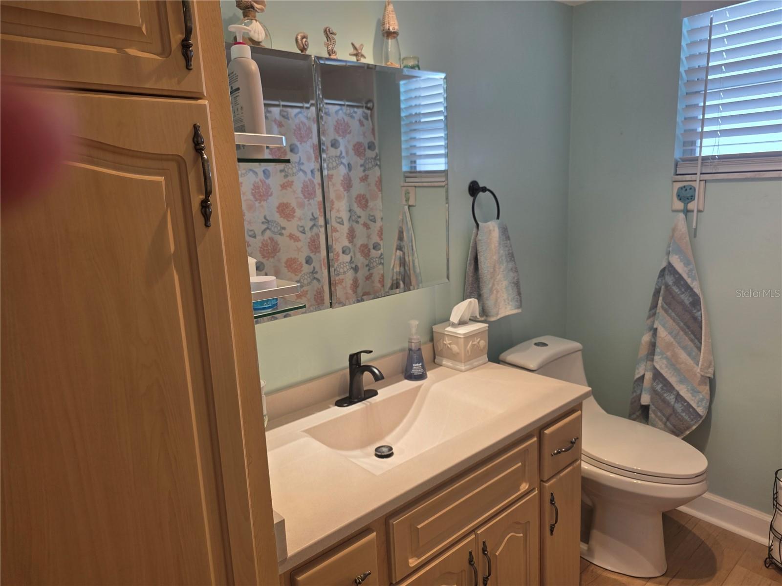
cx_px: 391
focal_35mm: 23
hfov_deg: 73.9
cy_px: 293
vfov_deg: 58.9
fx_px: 520
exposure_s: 1/120
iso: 40
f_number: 1.7
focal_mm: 6.25
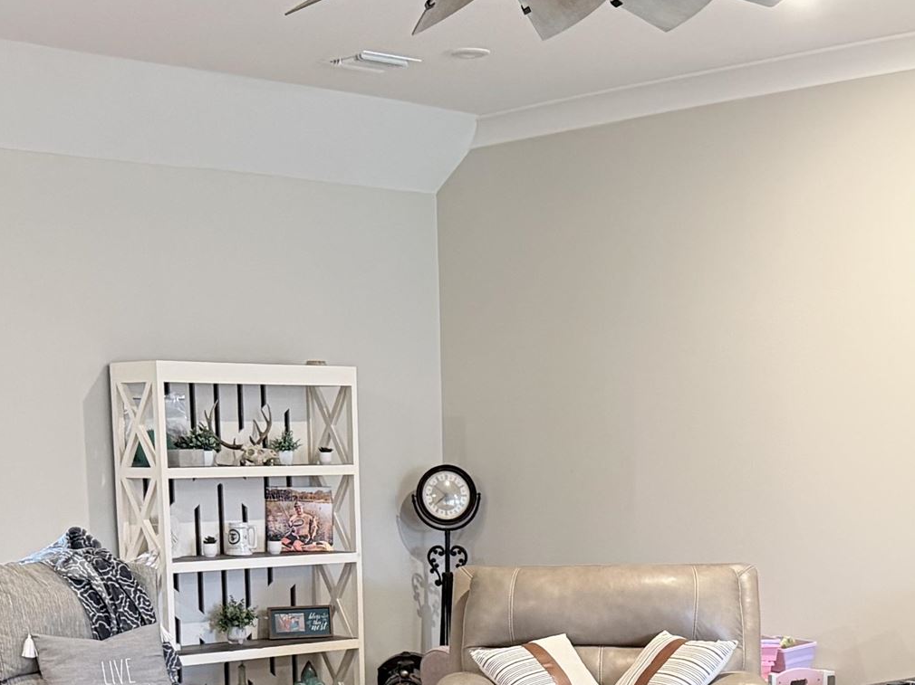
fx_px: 1929
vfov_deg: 19.5
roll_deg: +0.9
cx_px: 562
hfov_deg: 26.6
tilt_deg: -8.3
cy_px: 707
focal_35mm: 73
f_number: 1.78
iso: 640
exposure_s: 1/40
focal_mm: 6.76
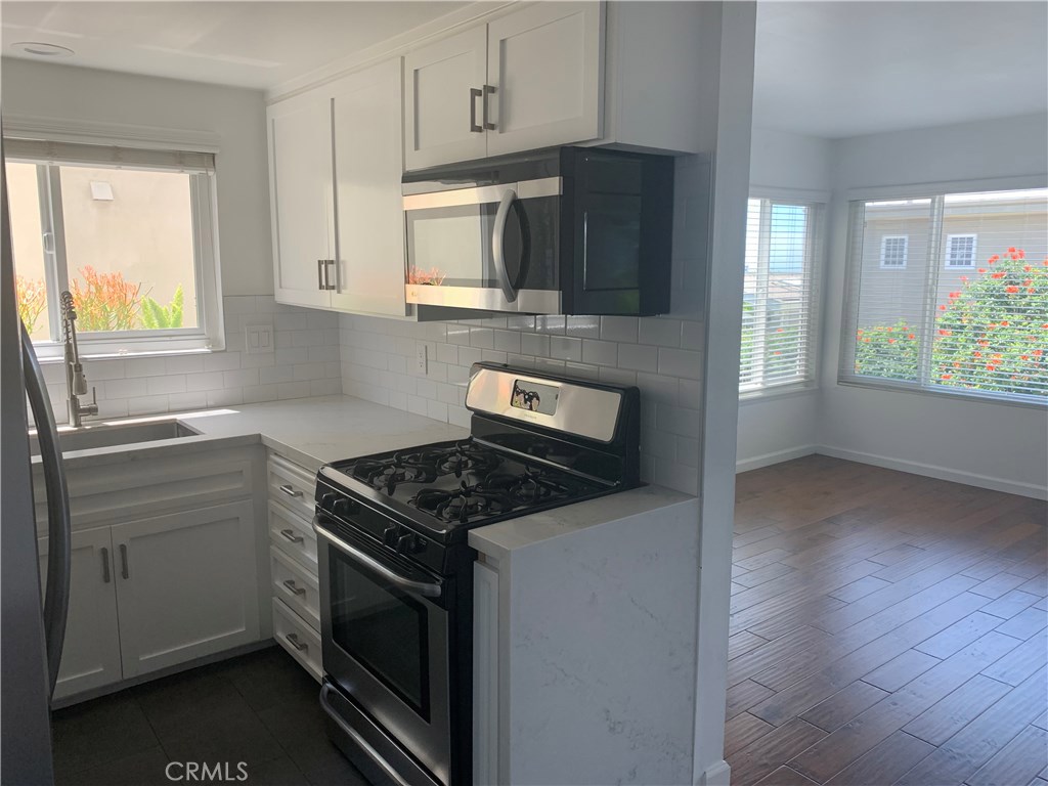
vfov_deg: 53.1
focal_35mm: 26
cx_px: 524
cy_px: 393
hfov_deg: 67.3
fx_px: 787
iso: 64
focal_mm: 4.25
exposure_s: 1/121
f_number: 1.8
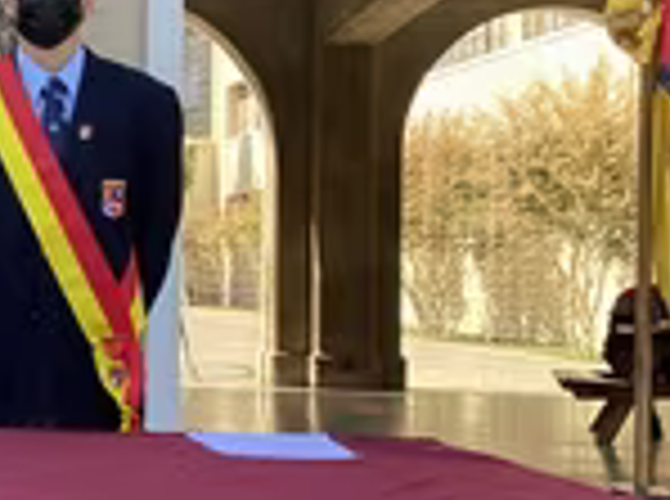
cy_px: 180
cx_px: -121
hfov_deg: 25.2
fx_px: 1352
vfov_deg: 20.9
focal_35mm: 70
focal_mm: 4.25
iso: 32
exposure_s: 1/327
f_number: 1.8
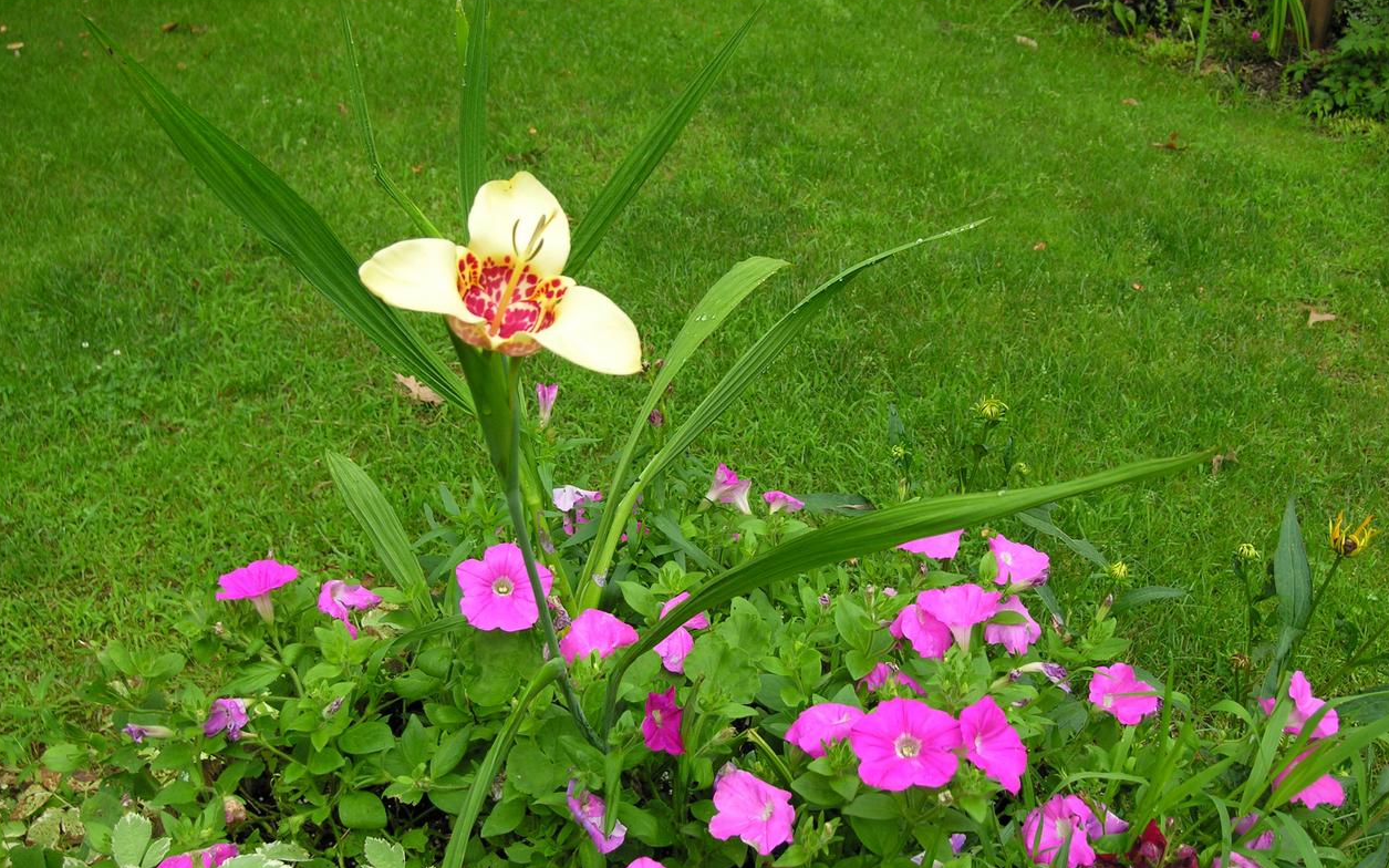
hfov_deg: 49.3
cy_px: 410
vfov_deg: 32.0
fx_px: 1514
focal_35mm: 40
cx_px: 704
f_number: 3.4
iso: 50
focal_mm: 9.3
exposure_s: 1/54.2
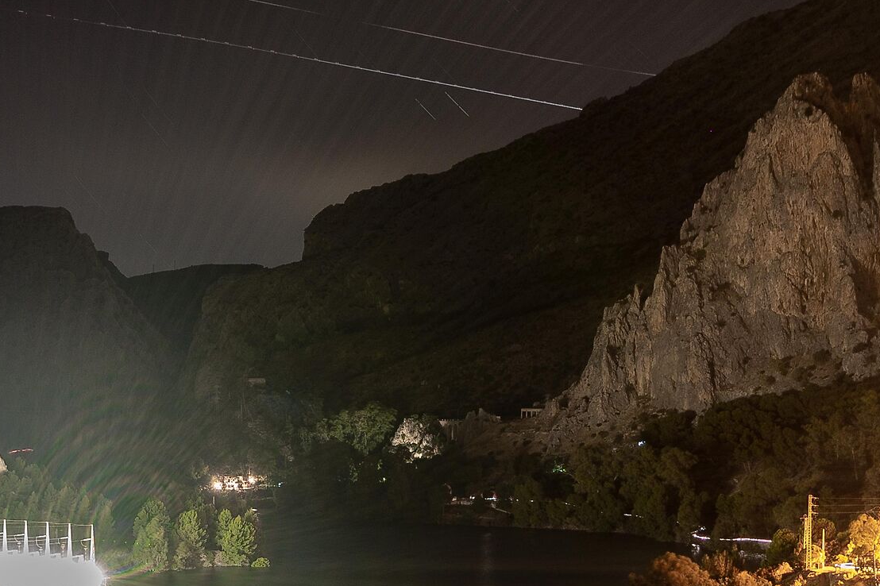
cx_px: 184
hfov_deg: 30.3
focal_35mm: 65
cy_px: 475
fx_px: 1588
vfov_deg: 20.7
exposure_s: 534
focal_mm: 20
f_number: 5.6
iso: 100
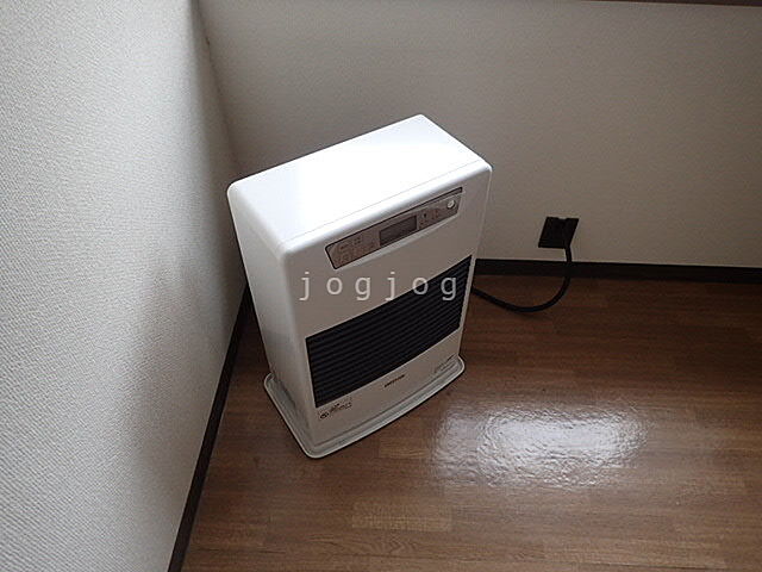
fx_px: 550
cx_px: 381
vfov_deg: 54.9
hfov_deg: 69.4
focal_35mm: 25
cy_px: 286
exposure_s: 1/60
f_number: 2
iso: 200
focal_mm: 4.5
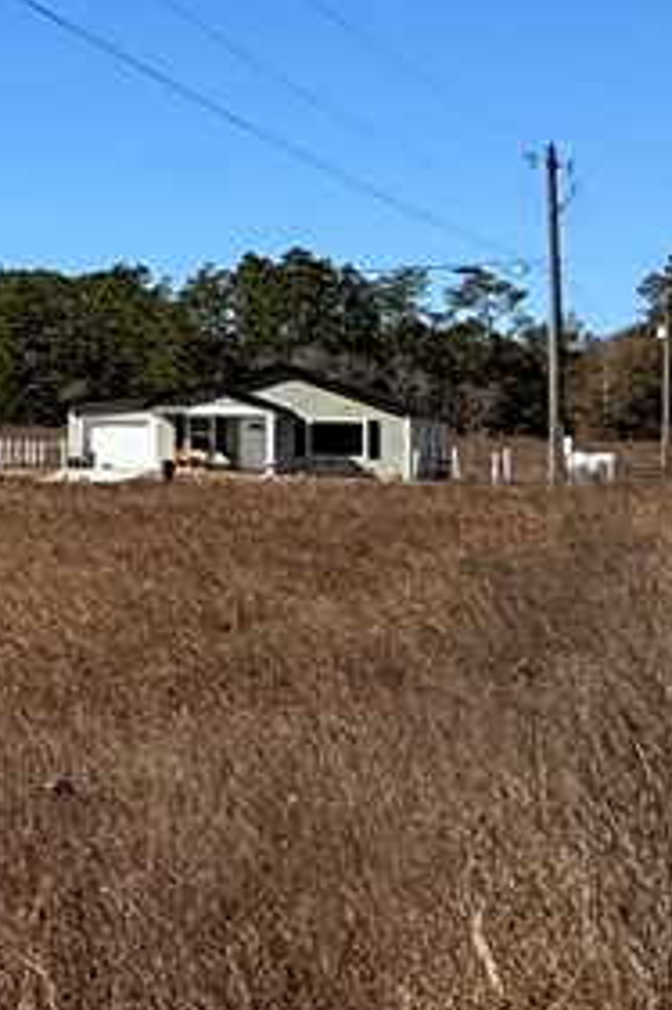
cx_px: -1437
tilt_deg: +3.5
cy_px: 313
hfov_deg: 10.5
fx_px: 2327
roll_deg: -2.0
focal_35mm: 83
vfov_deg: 24.3
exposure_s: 1/2320
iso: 50
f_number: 2.2
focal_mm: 2.22
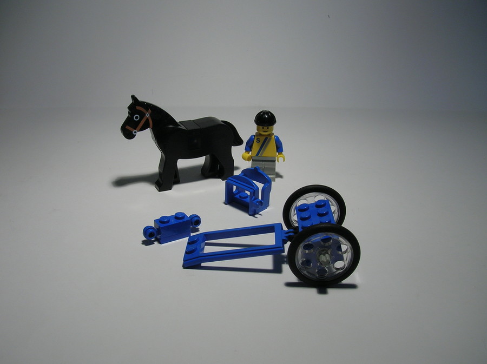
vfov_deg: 41.7
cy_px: 182
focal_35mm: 34
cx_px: 244
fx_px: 478
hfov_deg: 54.0
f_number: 4.9
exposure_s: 1/25.8
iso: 50
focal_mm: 5.7
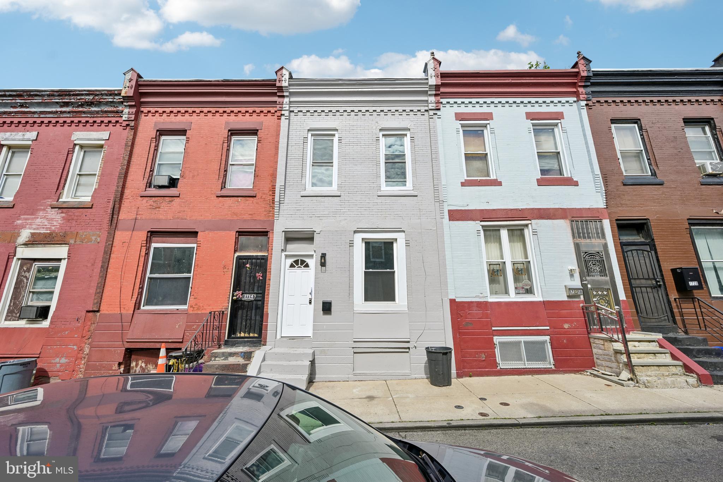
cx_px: 362
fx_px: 281
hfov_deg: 104.3
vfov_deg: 81.2
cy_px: 241
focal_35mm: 14
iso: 100
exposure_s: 1/250
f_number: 8
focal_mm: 14
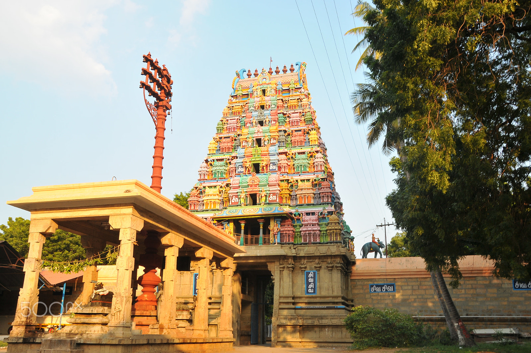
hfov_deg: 57.3
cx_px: 266
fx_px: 486
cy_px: 176
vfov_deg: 39.9
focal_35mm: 33
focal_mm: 22
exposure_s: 1/30
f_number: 14
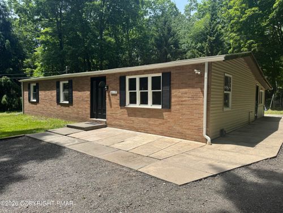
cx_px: 142
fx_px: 196
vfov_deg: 56.8
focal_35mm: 24
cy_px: 106
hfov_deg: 71.6
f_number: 1.78
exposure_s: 1/2833
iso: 80
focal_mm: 6.76
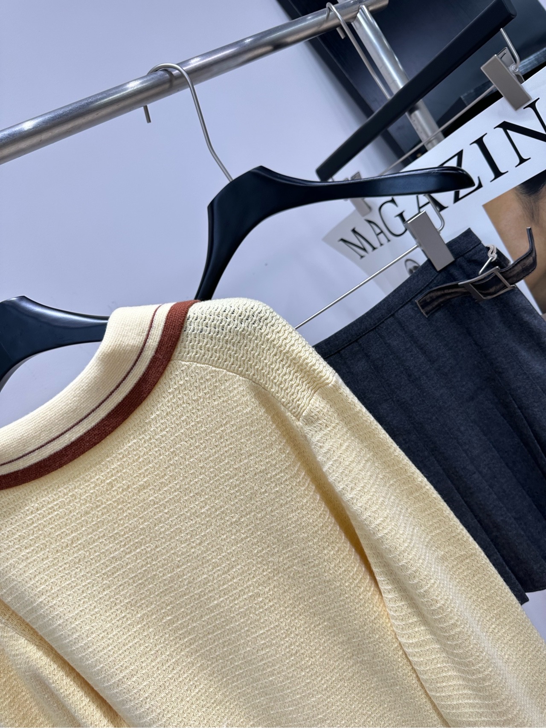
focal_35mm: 24
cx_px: 273
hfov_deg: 56.8
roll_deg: +34.3
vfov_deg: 71.6
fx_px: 505
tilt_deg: -7.6
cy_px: 364
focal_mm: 6.86
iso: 64
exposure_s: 1/114
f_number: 1.78
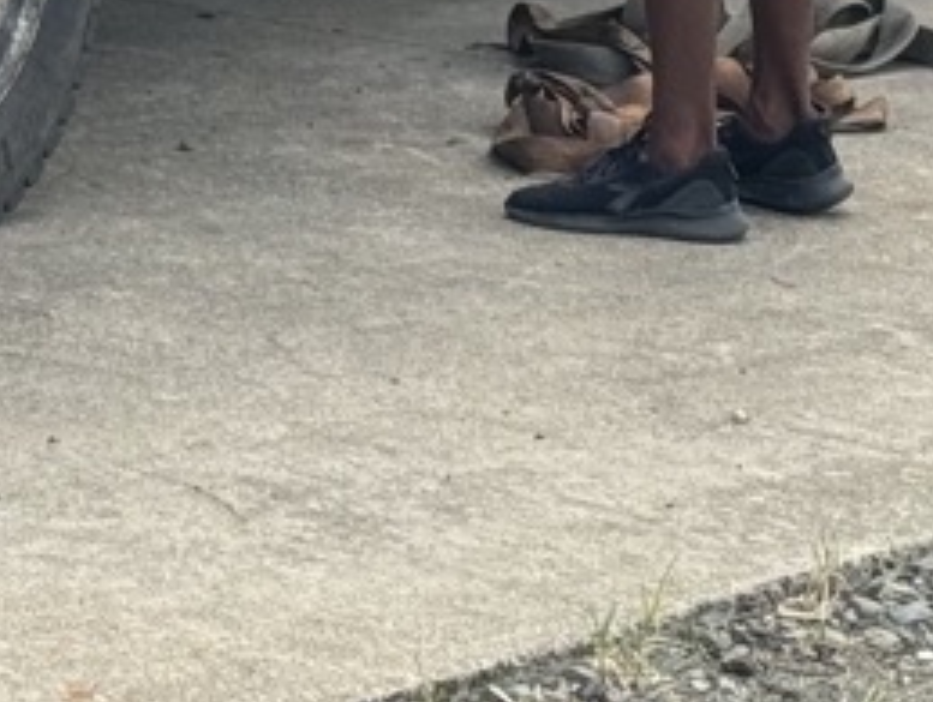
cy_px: -911
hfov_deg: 8.7
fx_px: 5992
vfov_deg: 6.4
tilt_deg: -0.3
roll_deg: -0.7
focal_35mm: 222
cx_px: -504
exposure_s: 1/1193
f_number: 1.78
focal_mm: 6.76
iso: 64
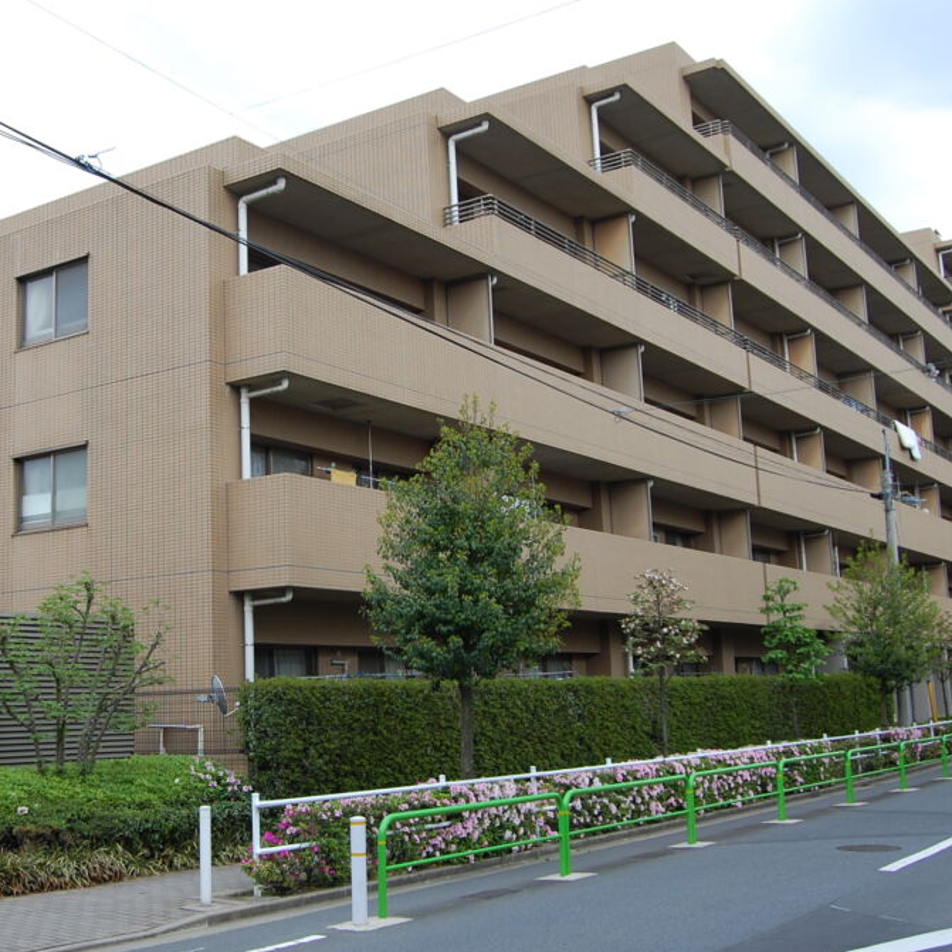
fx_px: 1389
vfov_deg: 37.8
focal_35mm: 45
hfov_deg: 37.6
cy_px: 472
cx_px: 352
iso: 200
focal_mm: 23
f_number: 6.3
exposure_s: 1/160
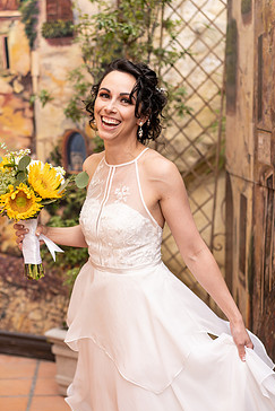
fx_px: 778
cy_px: 219
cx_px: 115
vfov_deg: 29.6
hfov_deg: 20.0
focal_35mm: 68
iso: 320
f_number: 2.5
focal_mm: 55
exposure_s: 1/500
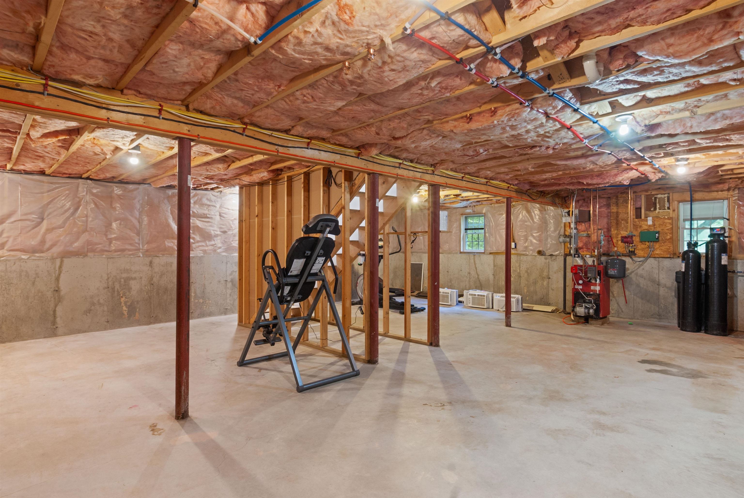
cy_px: 249
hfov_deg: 89.9
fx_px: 372
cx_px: 372
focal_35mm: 18
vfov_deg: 67.5
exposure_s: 3
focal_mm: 12
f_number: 10
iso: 200
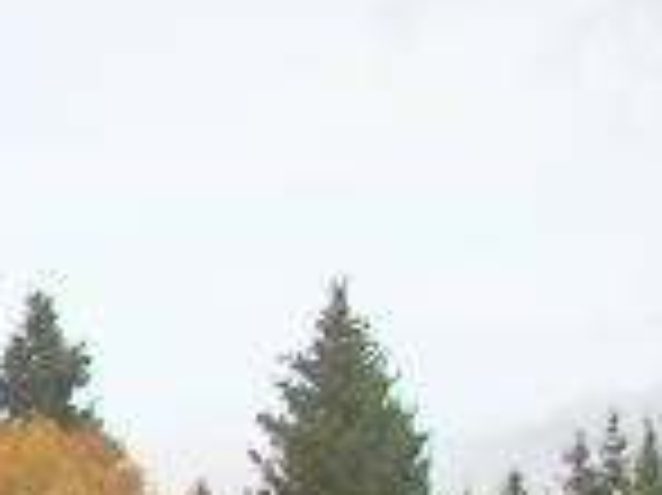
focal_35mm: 349
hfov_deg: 5.3
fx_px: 6669
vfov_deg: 4.1
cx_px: -1482
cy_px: 1602
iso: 50
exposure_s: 1/32
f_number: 5.6
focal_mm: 8.4
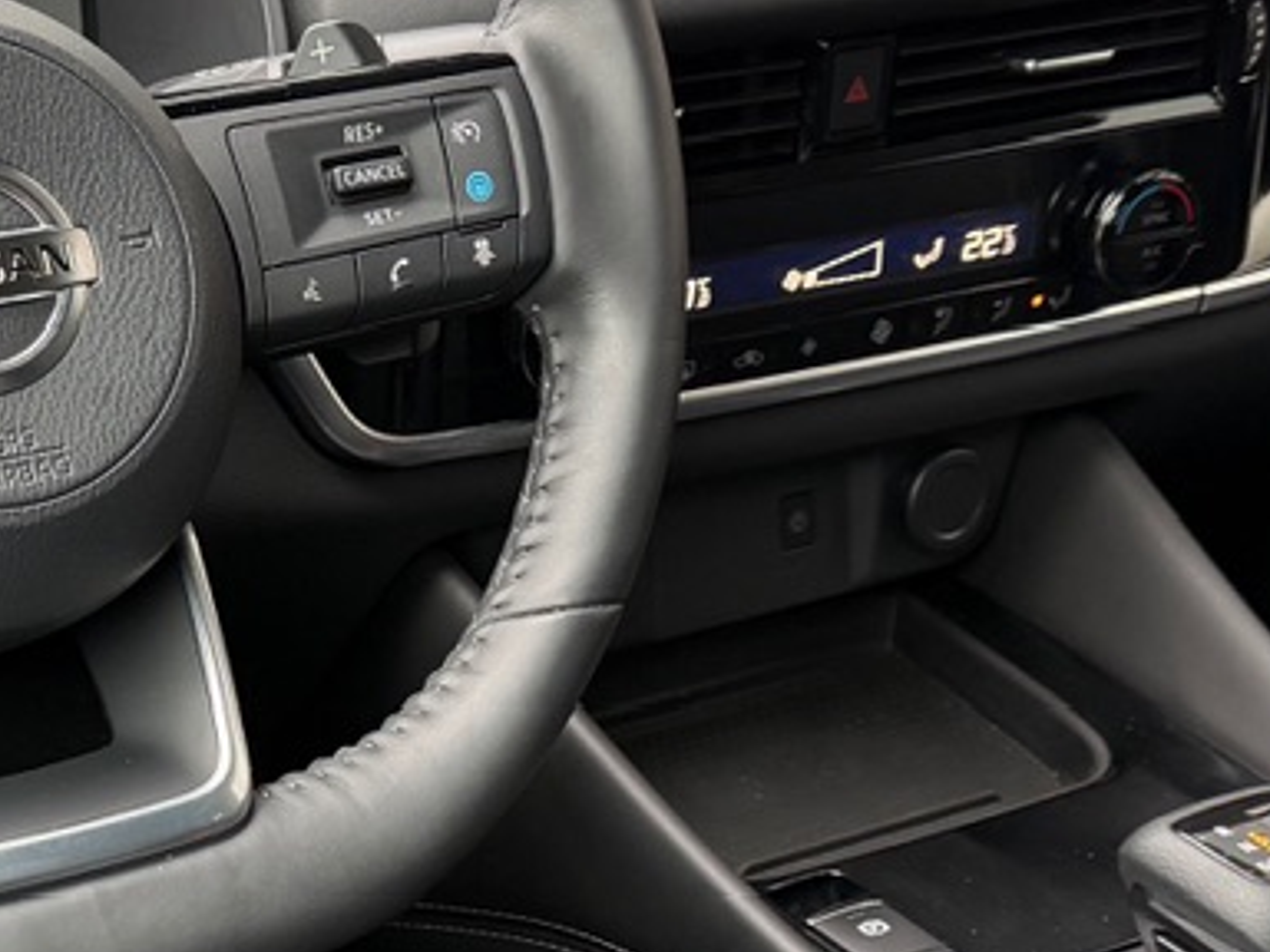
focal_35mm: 80
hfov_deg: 23.8
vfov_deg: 18.2
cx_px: 155
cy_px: 790
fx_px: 2935
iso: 160
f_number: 1.78
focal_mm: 6.76
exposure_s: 1/100
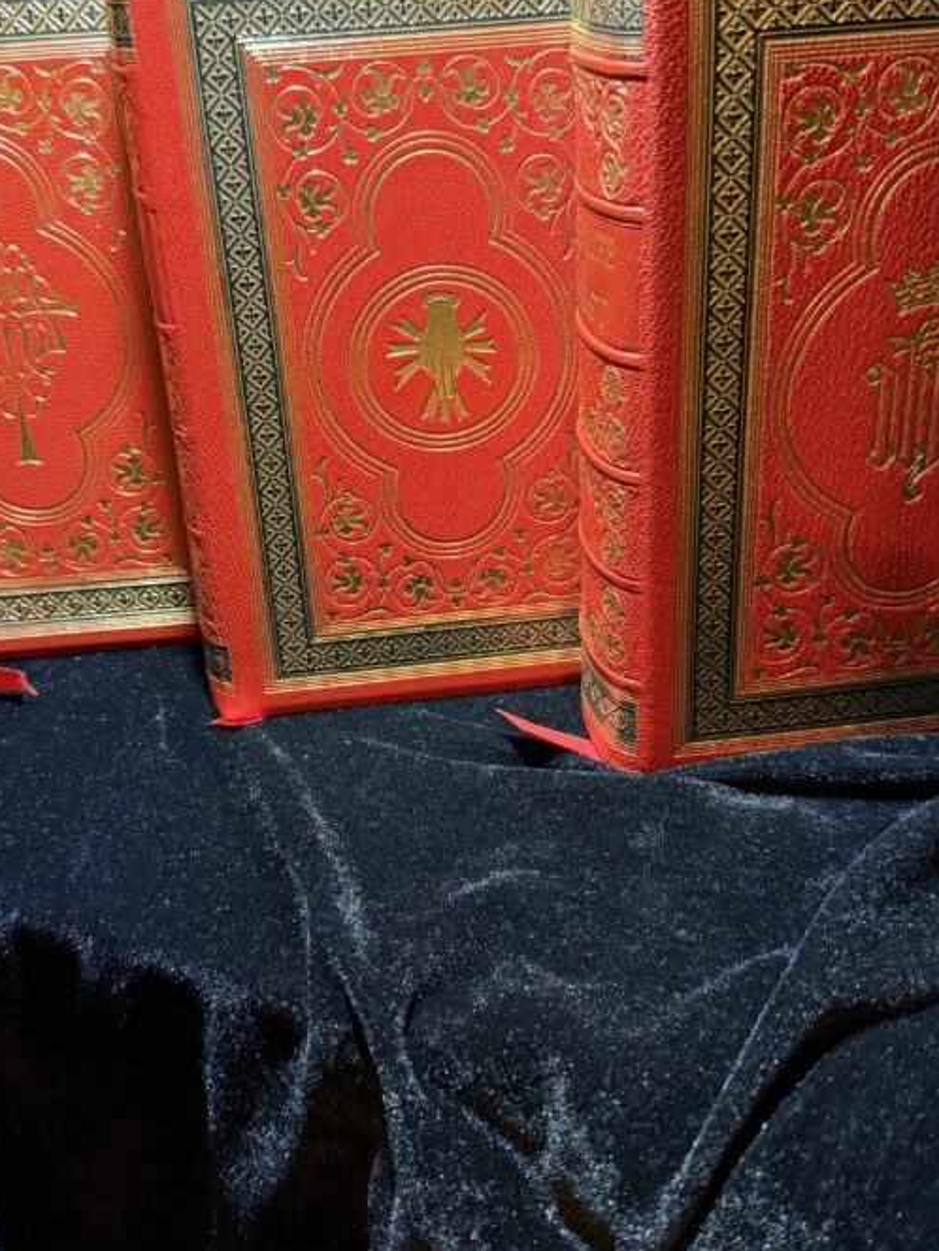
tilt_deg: -27.2
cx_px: 443
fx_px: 1338
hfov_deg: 38.7
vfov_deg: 50.1
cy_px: 577
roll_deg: +3.2
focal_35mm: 37
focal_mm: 6.76
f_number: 1.78
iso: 800
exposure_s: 1/40
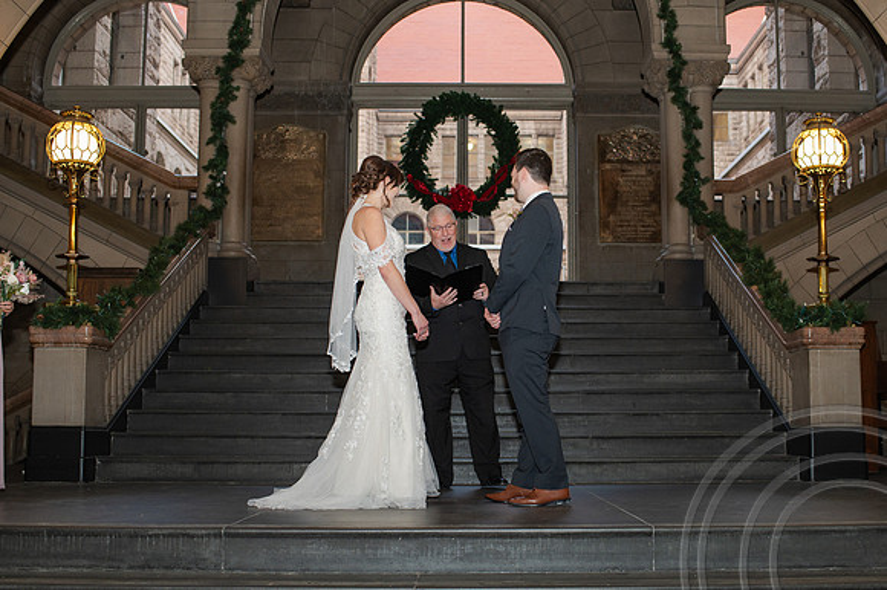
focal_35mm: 42
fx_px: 1043
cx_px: 496
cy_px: 327
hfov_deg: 46.0
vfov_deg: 31.6
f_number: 3.5
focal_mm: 35
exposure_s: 1/200
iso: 1000
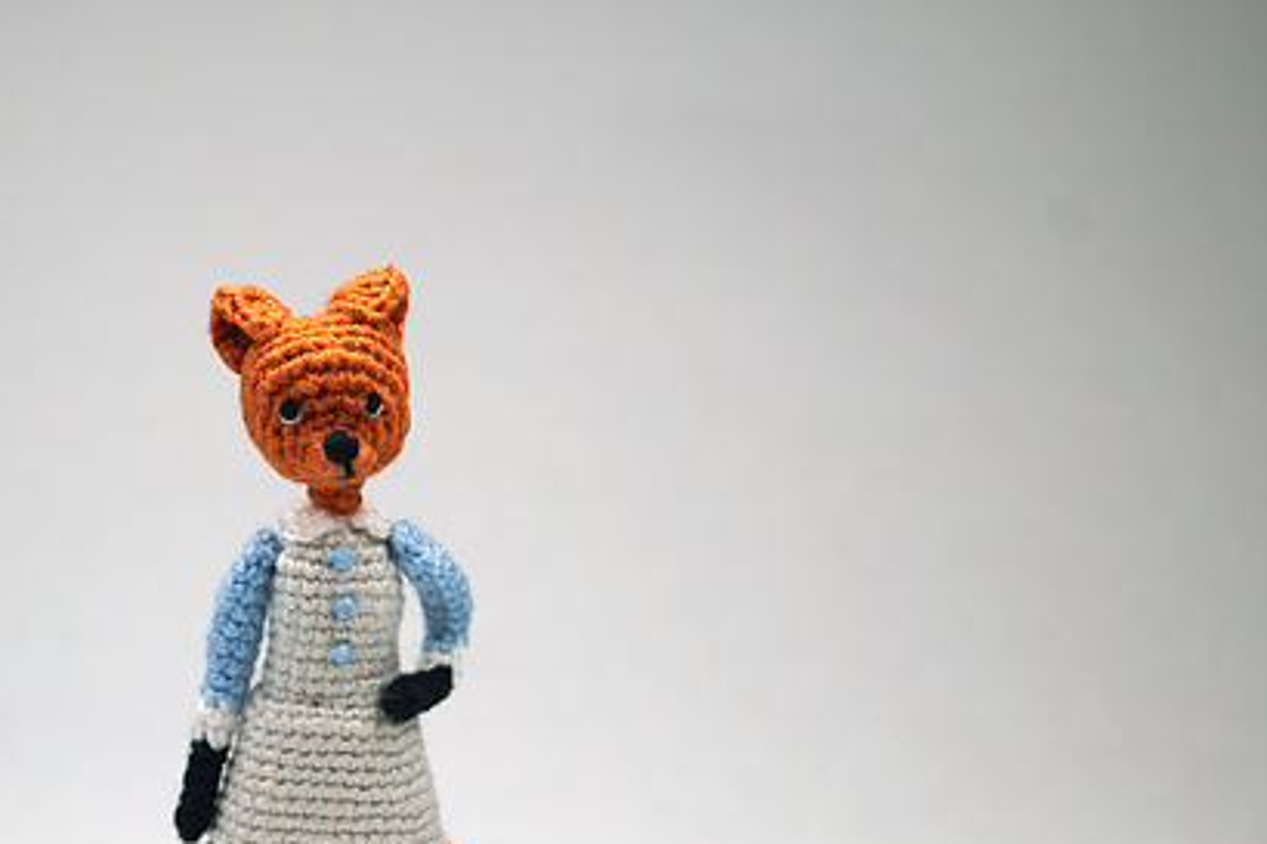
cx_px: 380
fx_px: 4530
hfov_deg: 15.9
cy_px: 655
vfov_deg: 10.6
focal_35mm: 129
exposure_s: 1/100
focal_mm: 55
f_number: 5.6
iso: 100
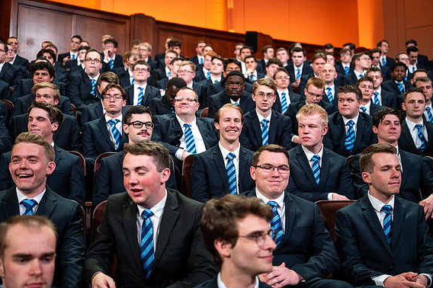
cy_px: 147
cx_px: 218
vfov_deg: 29.2
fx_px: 553
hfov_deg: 42.8
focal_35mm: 46
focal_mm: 45
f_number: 2.8
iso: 1600
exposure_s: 1/250
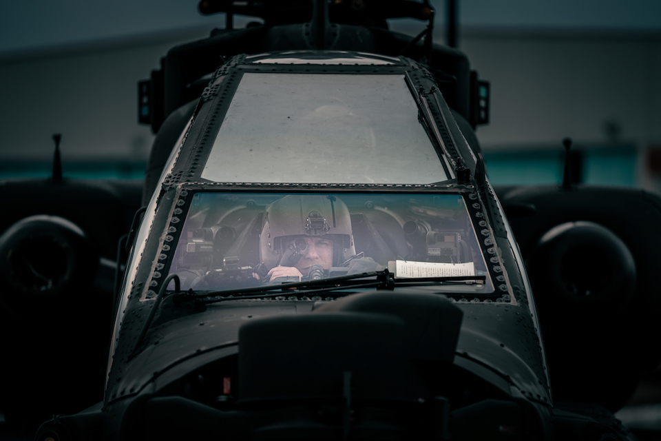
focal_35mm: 200
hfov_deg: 10.3
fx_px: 3672
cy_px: 220
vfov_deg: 6.9
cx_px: 330
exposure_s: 1/800
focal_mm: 200
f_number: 2.8
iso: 160
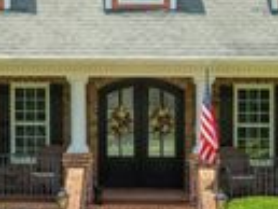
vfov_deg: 15.9
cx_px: 134
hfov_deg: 21.1
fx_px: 748
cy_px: 142
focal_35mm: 93
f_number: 4.5
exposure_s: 1/60
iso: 100
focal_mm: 12.29
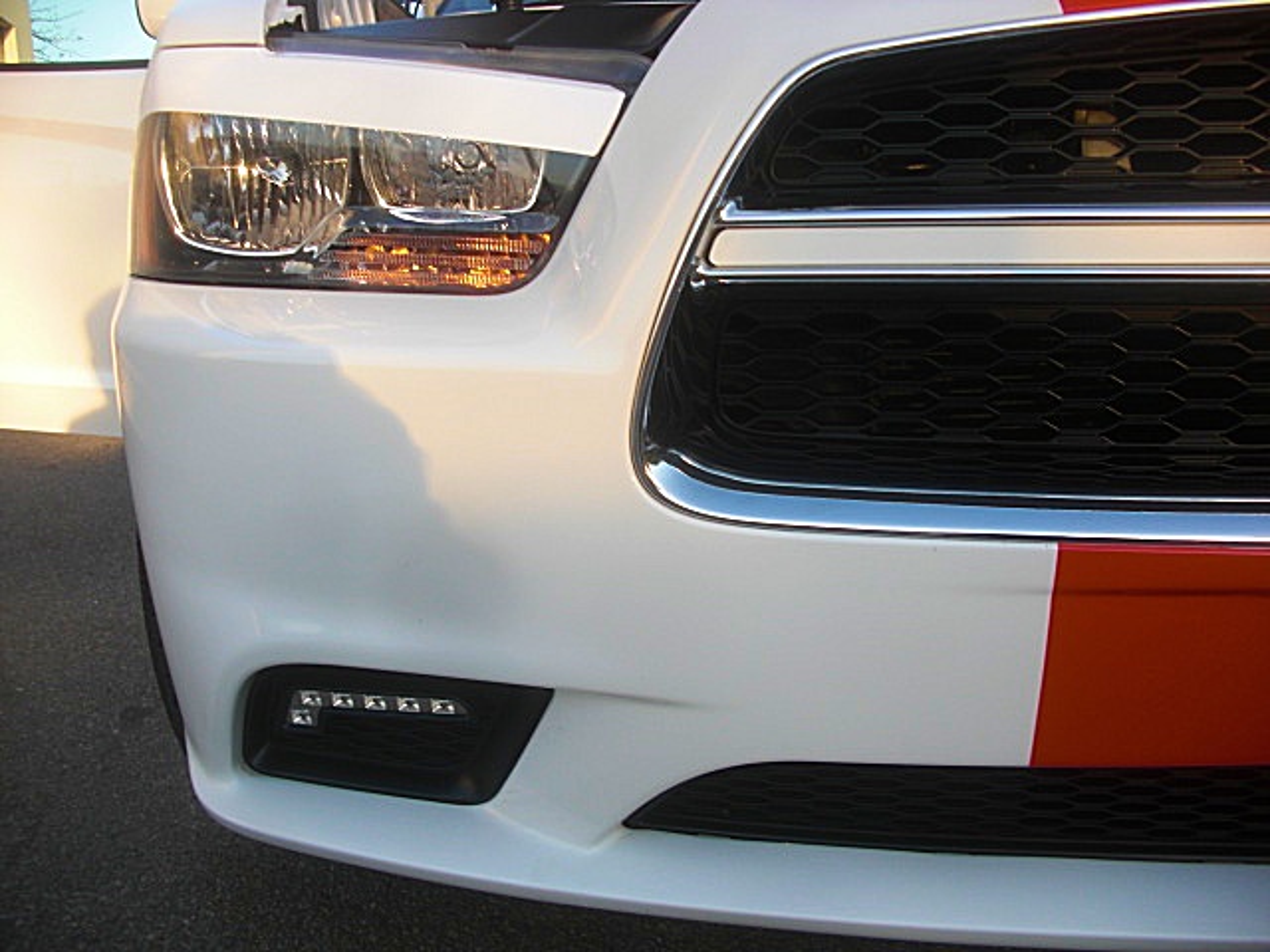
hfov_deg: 51.4
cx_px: 635
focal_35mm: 36
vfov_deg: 39.7
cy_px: 476
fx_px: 1321
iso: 50
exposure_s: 1/160
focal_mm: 6.3
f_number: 2.8
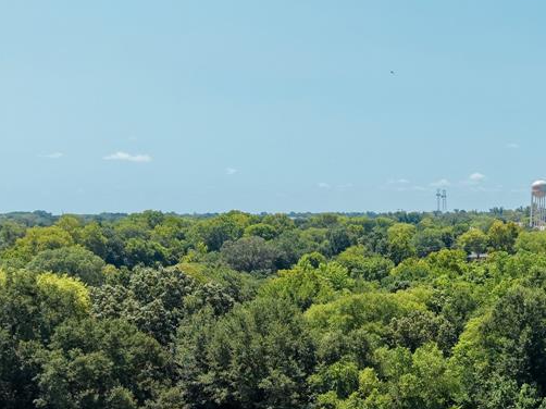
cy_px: 348
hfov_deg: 37.3
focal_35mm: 49
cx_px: 450
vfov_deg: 28.8
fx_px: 773
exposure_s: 1/6000
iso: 290
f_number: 1.8
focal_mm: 8.67
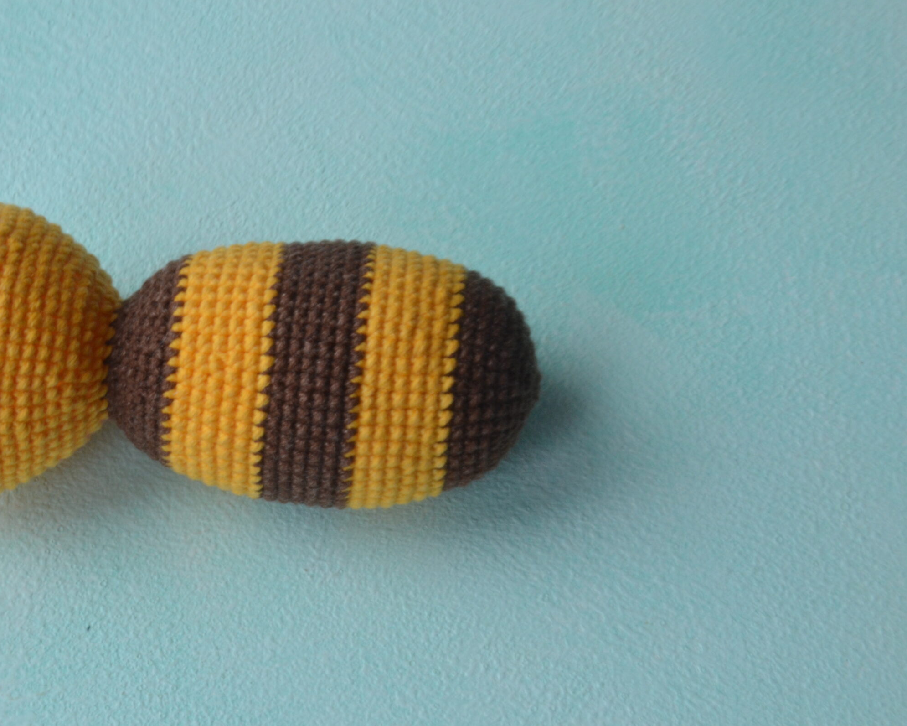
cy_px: 381
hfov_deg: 20.3
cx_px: 332
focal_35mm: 94
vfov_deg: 16.4
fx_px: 2523
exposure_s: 1/4
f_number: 32
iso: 640
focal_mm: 52
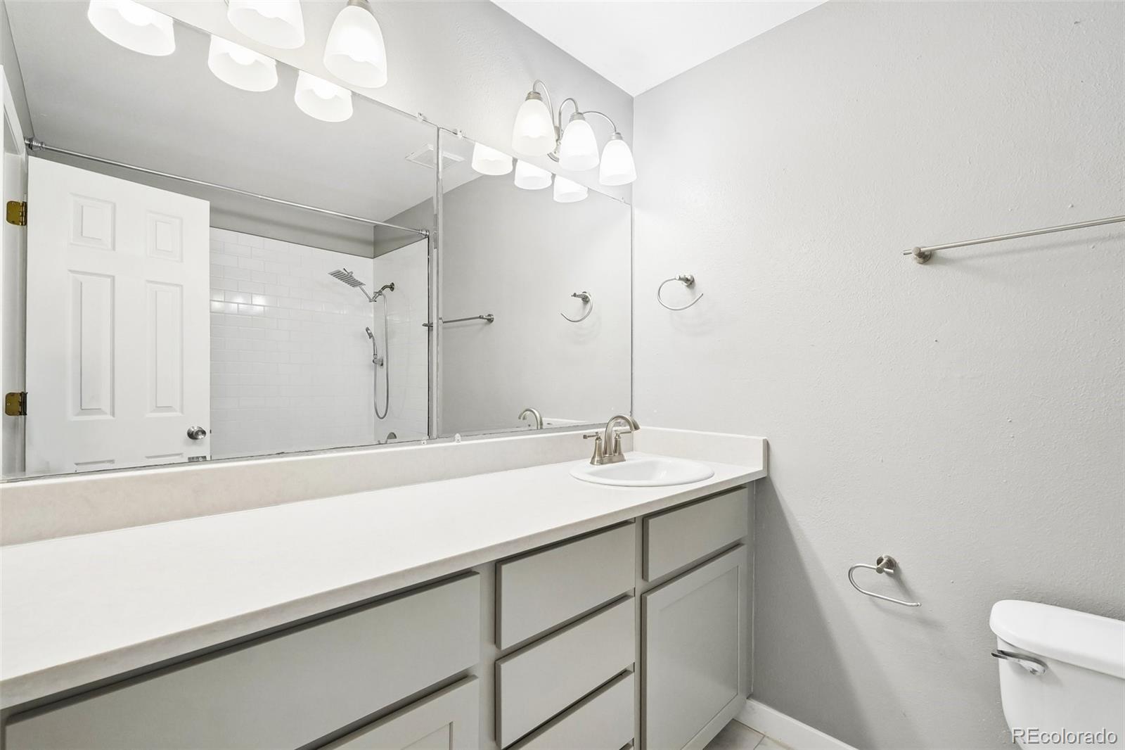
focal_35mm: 15
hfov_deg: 100.4
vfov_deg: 77.3
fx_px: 469
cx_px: 562
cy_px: 375
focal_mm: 10
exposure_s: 1/20
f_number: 8
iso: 800
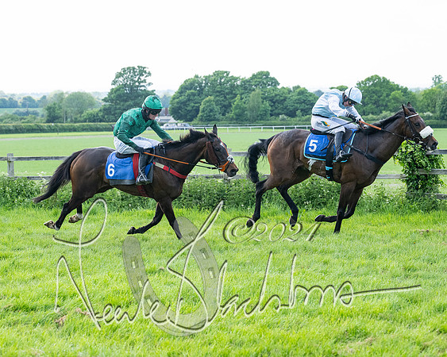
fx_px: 1148
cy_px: 177
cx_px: 164
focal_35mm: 87
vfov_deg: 17.7
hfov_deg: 22.0
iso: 1250
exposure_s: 1/3200
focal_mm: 70
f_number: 4
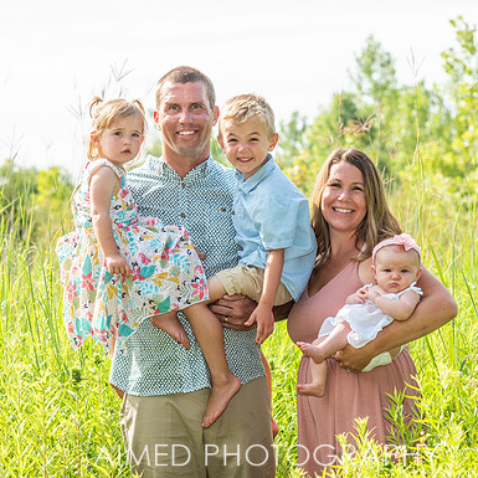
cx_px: 295
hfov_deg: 14.9
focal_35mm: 117
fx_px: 1828
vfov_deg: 14.9
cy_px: 221
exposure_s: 1/250
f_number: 5.6
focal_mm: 85
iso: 160
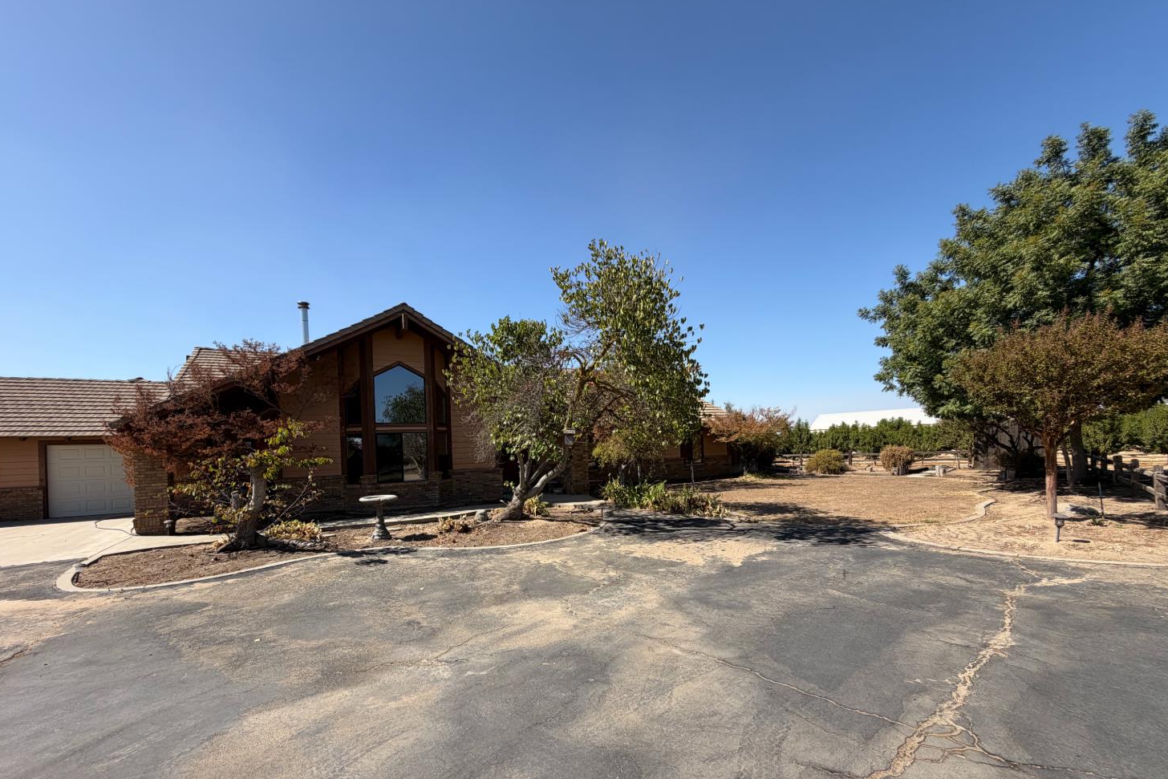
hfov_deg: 100.4
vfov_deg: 76.9
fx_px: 487
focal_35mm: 15
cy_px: 446
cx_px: 570
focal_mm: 2.22
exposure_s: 1/770
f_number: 2.2
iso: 25
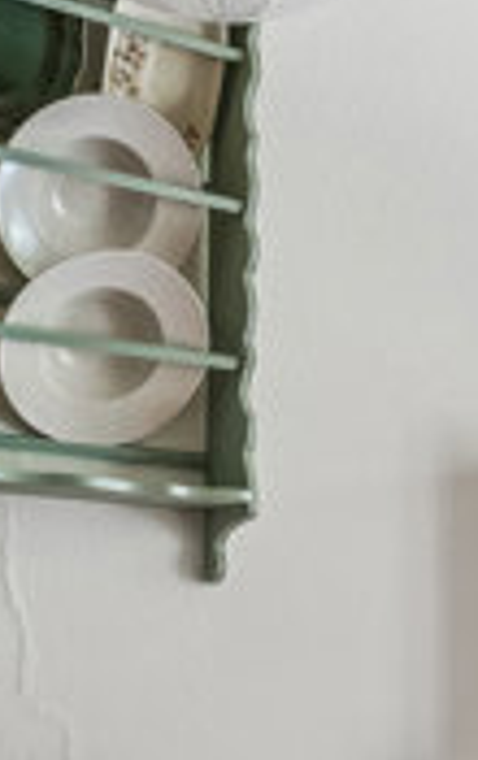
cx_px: 700
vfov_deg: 24.9
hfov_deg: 15.2
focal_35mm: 80
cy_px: 706
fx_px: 1664
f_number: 8
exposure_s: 1/3.33
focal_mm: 11.5
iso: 800
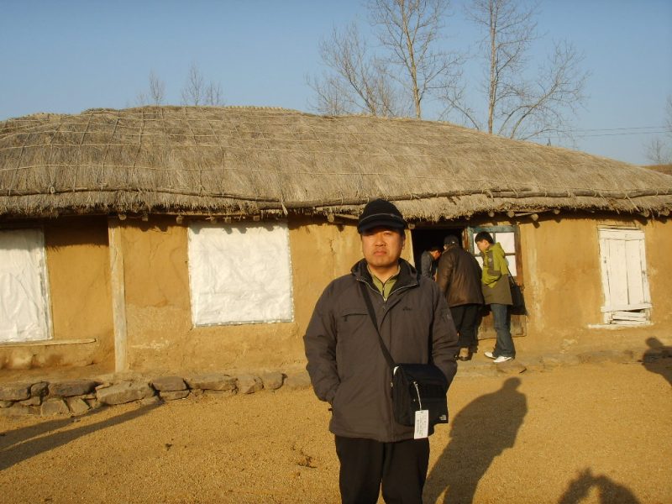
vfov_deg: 36.8
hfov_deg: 47.9
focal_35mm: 39
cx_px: 336
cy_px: 252
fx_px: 757
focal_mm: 6.6
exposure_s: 1/250
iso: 50
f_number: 6.3
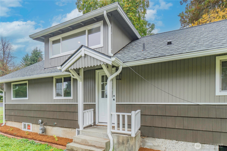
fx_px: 113
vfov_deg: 67.4
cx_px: 114
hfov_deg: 90.0
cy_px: 76
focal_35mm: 18
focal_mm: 12
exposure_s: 1/40
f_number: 9
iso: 250
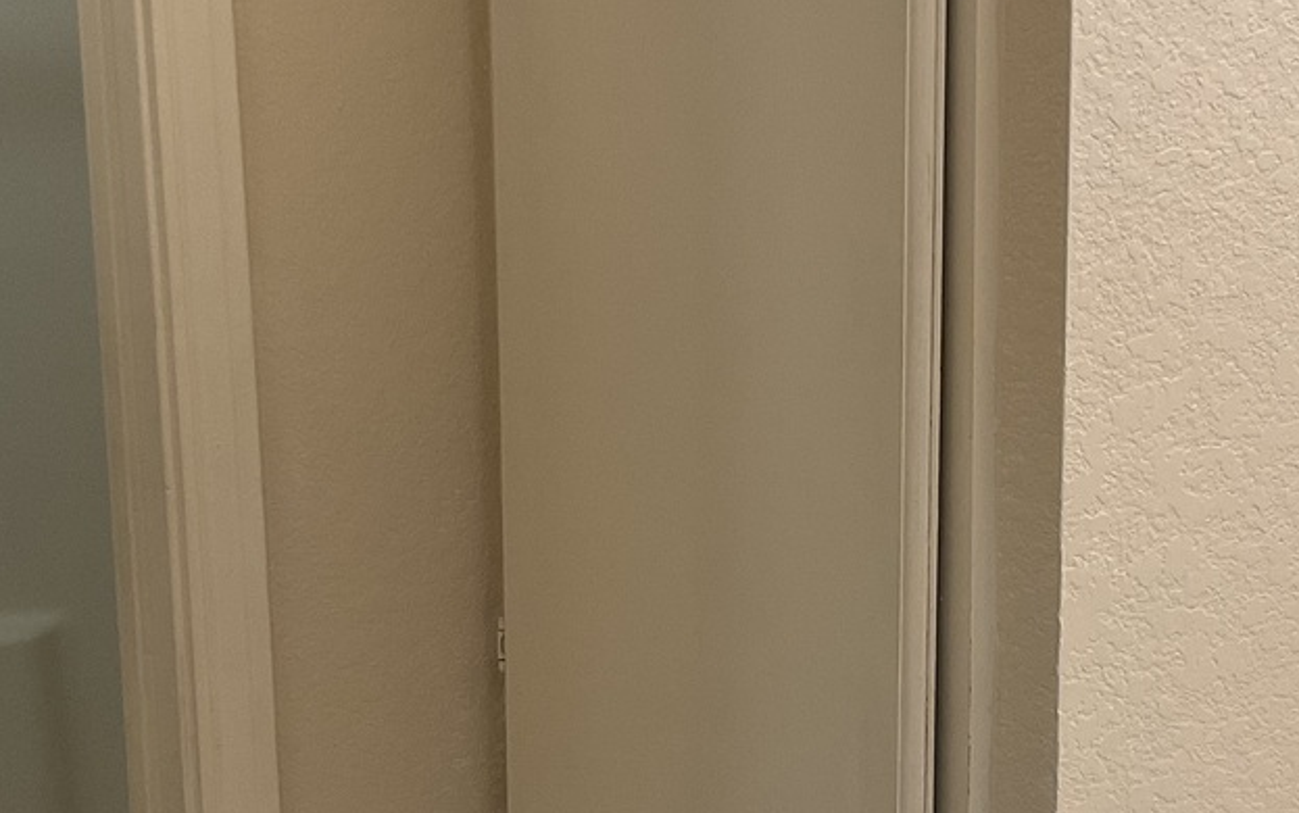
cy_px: 625
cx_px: 817
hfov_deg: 28.8
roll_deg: +0.7
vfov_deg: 18.2
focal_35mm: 71
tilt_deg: -10.9
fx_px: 2515
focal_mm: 3
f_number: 1.8
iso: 50
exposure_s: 1/60
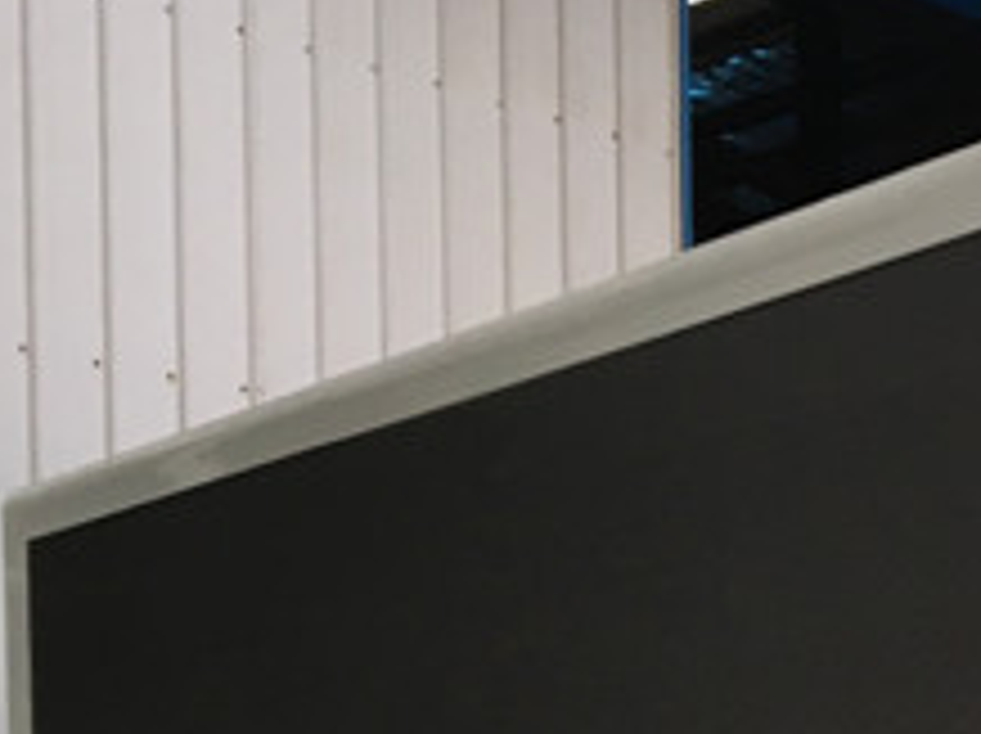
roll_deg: +0.2
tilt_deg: -1.6
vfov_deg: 13.9
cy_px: 1103
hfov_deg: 18.1
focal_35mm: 100
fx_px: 2831
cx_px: 1341
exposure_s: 1/33
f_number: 2.2
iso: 40
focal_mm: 4.15
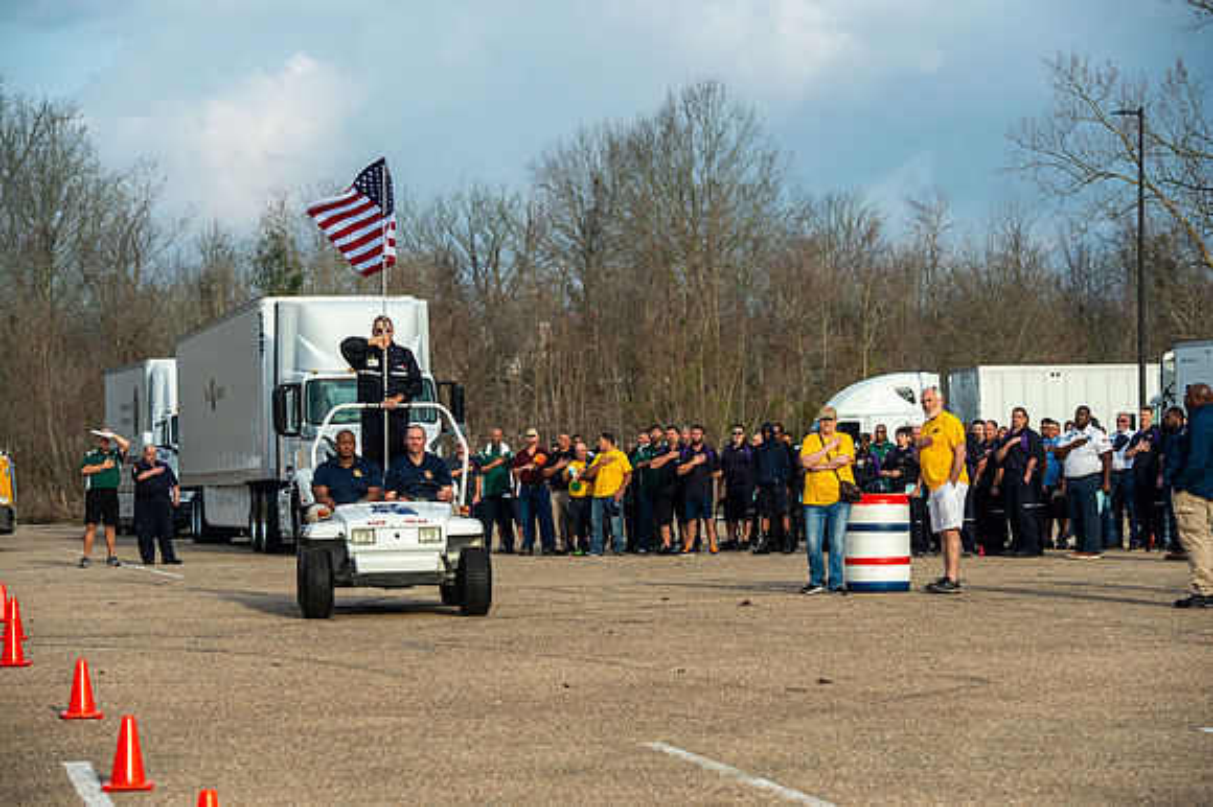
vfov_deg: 12.2
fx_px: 3771
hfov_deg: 18.3
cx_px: 606
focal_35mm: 112
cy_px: 404
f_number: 5.6
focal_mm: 112
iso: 200
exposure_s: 1/800
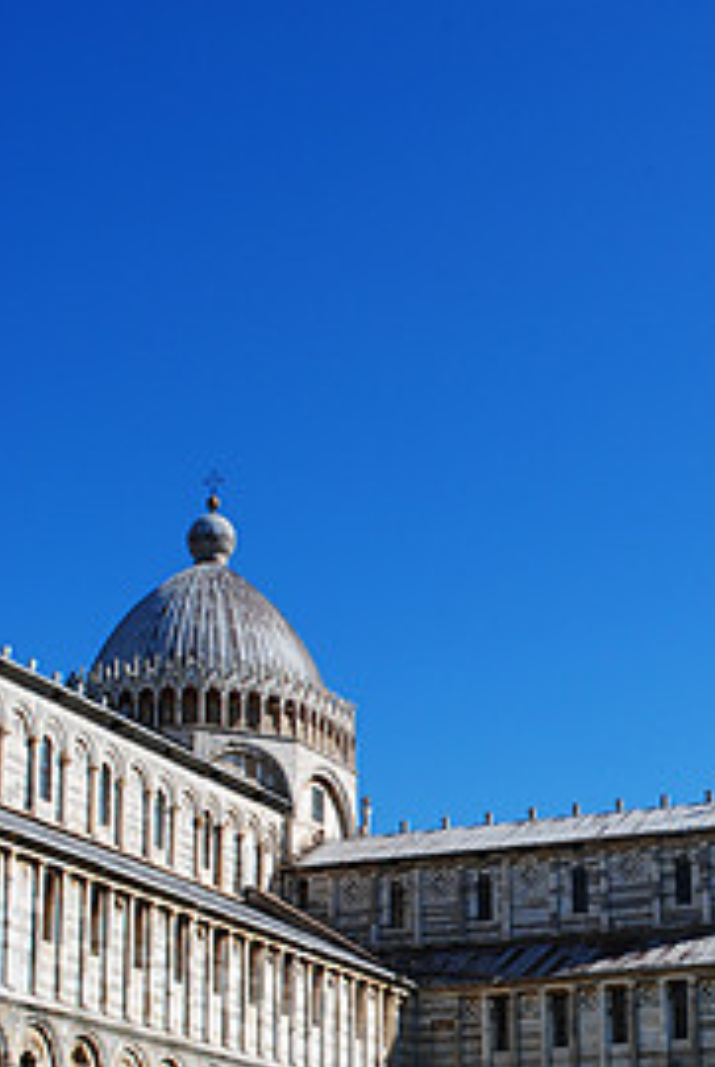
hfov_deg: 18.1
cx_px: 555
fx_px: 2226
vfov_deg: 26.6
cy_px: 802
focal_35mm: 75
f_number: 10
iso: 125
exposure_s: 1/250
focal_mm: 30
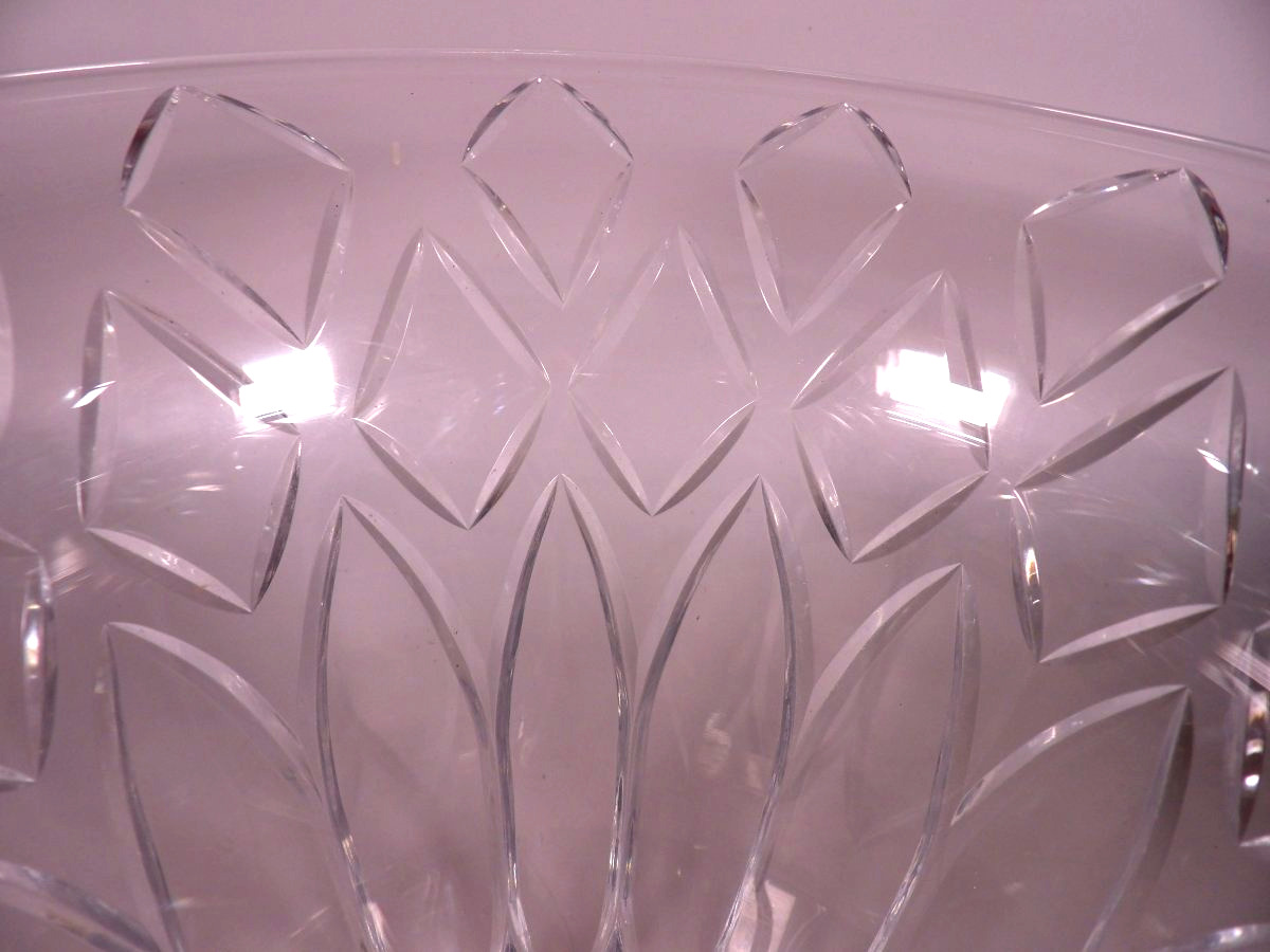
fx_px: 881
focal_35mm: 24
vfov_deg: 56.8
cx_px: 635
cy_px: 476
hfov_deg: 71.6
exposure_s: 1/60
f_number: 2.8
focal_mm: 4.3
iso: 220
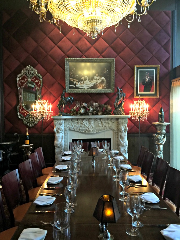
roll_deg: +0.0
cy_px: 120
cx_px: 90
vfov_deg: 61.7
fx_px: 201
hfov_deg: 48.2
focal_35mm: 29
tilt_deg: -1.9
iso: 80
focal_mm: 4.15
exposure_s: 1/4
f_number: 2.2
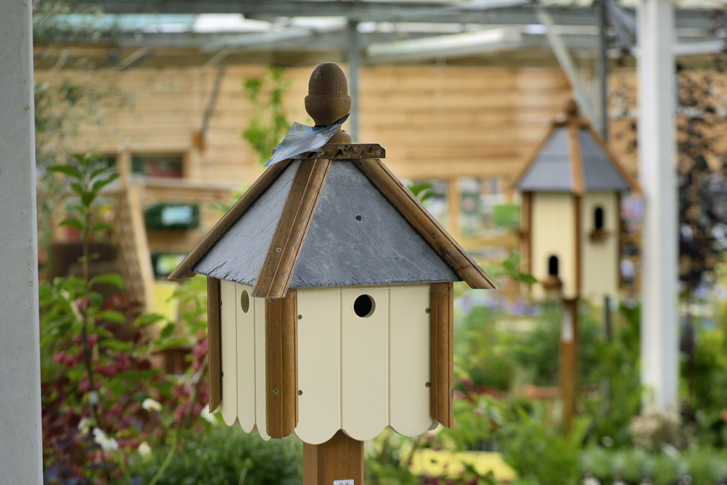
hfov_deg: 19.5
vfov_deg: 13.0
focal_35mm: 105
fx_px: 2120
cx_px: 364
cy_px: 242
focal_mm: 105
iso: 140
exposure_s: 1/60
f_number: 5.6
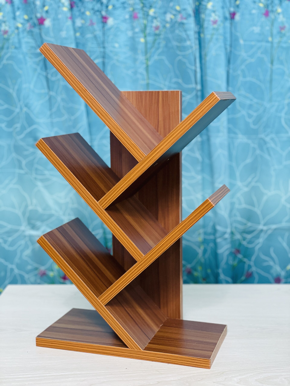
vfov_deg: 36.8
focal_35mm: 52
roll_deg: +0.7
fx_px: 581
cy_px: 193
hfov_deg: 28.0
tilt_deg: -8.1
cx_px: 145
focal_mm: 6
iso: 160
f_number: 2
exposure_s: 1/33
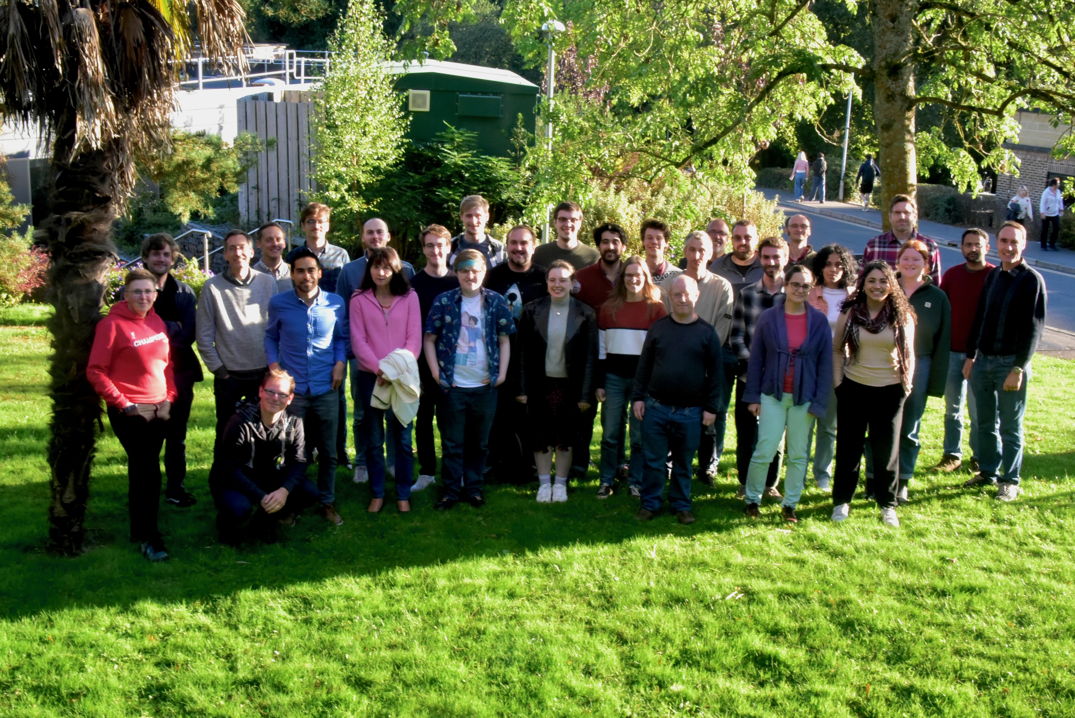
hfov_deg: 43.6
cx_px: 538
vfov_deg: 29.9
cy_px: 359
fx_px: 1344
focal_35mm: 45
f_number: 29
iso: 3200
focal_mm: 45
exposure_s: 1/60
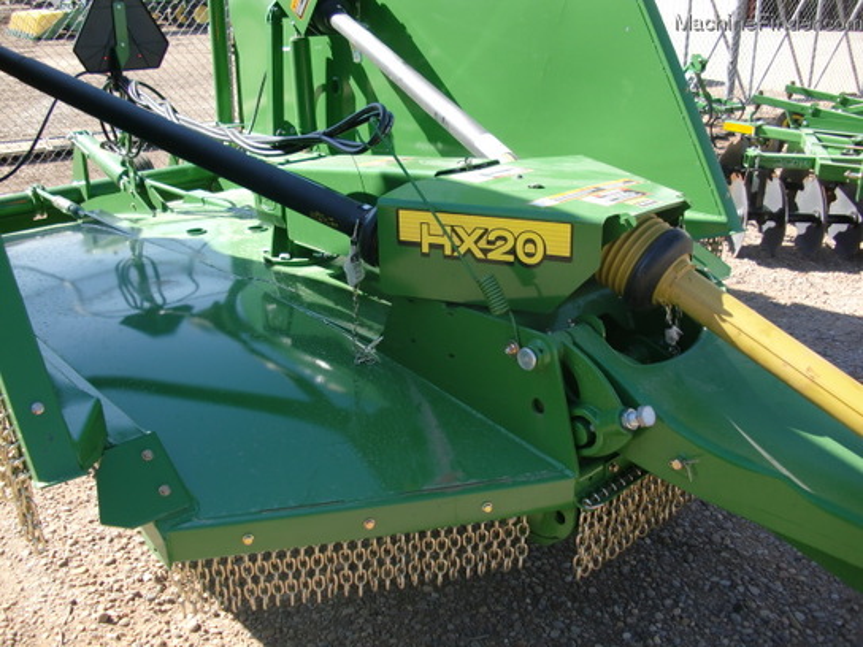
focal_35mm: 36
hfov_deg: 51.4
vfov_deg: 39.7
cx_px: 432
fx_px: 898
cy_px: 324
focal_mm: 6.3
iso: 64
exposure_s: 1/400
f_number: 2.8
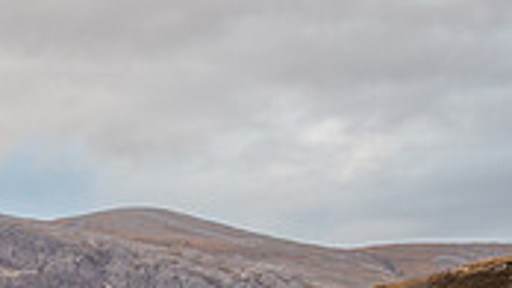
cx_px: -297
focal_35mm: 131
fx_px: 1779
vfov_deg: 9.1
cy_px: 414
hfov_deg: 15.0
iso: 200
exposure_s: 1/8
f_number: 7.1
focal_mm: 18
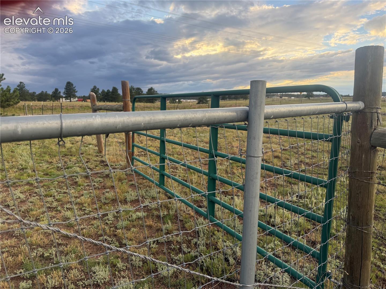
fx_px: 268
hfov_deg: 71.6
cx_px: 193
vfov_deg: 56.8
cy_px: 144
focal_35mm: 24
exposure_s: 1/689
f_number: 1.78
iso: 100
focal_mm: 6.76
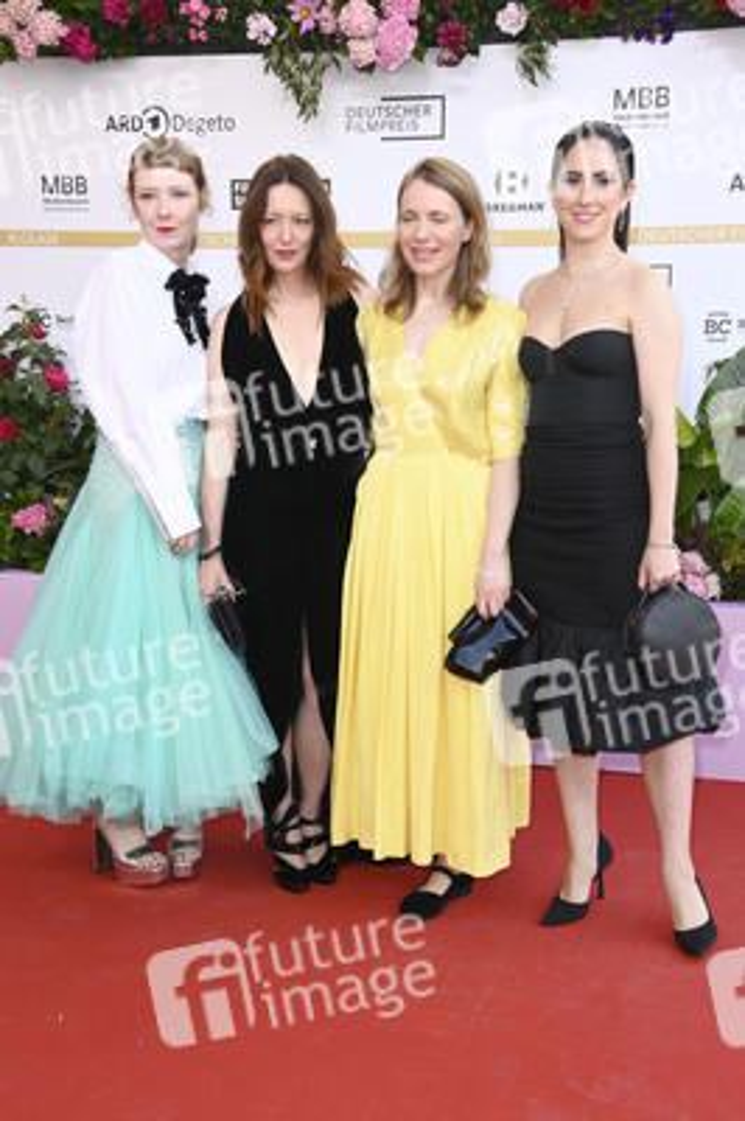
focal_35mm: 50
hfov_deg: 26.9
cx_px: 372
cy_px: 560
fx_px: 1555
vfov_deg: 39.6
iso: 500
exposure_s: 1/250
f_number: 6.3
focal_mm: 50
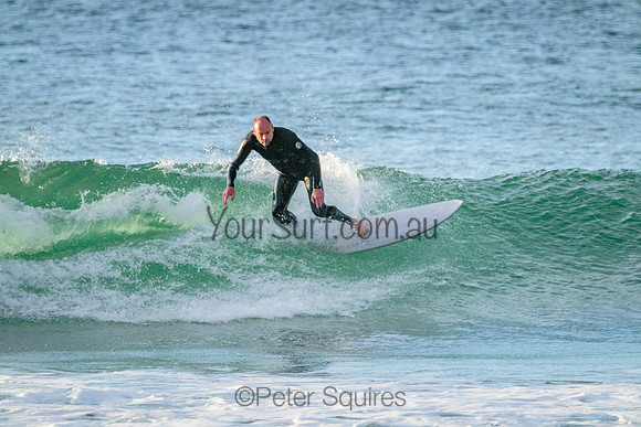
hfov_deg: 2.6
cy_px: 214
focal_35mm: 800
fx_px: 14247
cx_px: 320
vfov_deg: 1.7
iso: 7200
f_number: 11
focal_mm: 800
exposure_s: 1/1250
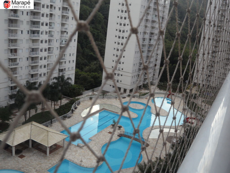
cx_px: 115
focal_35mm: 35
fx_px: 233
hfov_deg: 52.6
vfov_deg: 40.7
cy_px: 86
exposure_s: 1/180
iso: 80
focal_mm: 5.7
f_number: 3.3
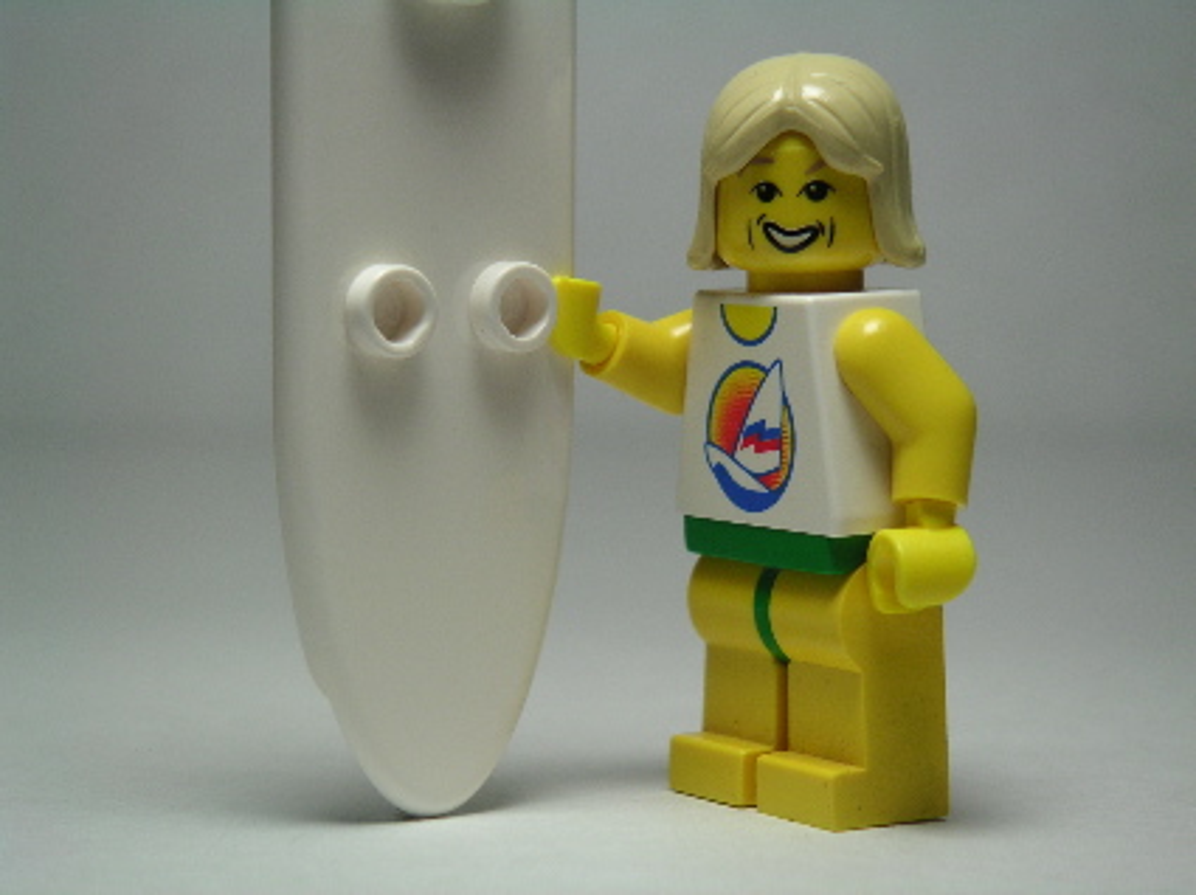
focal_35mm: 111
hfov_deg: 17.7
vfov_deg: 13.3
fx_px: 3832
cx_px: 598
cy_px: 448
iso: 50
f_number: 3.6
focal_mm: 17.1
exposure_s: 1/111
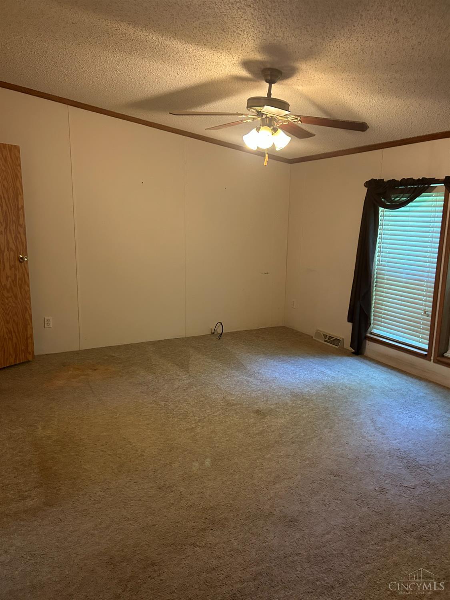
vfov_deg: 67.3
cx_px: 225
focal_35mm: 26
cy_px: 300
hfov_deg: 53.1
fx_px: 451
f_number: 1.5
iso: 320
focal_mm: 5.7
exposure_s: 1/60
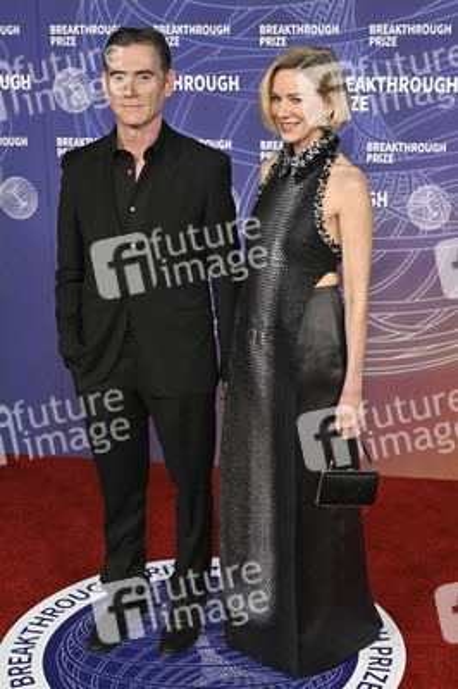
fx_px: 860
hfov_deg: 29.8
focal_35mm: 45
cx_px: 229
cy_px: 344
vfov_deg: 43.6
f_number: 4
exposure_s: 1/320
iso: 2000
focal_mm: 45
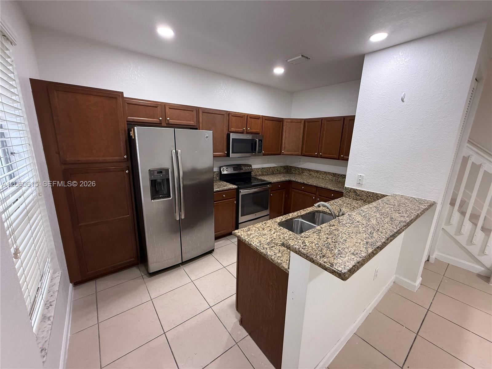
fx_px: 199
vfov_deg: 85.7
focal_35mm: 14
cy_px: 184
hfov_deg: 102.1
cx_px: 246
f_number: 2.2
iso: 320
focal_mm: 2.22
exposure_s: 1/60
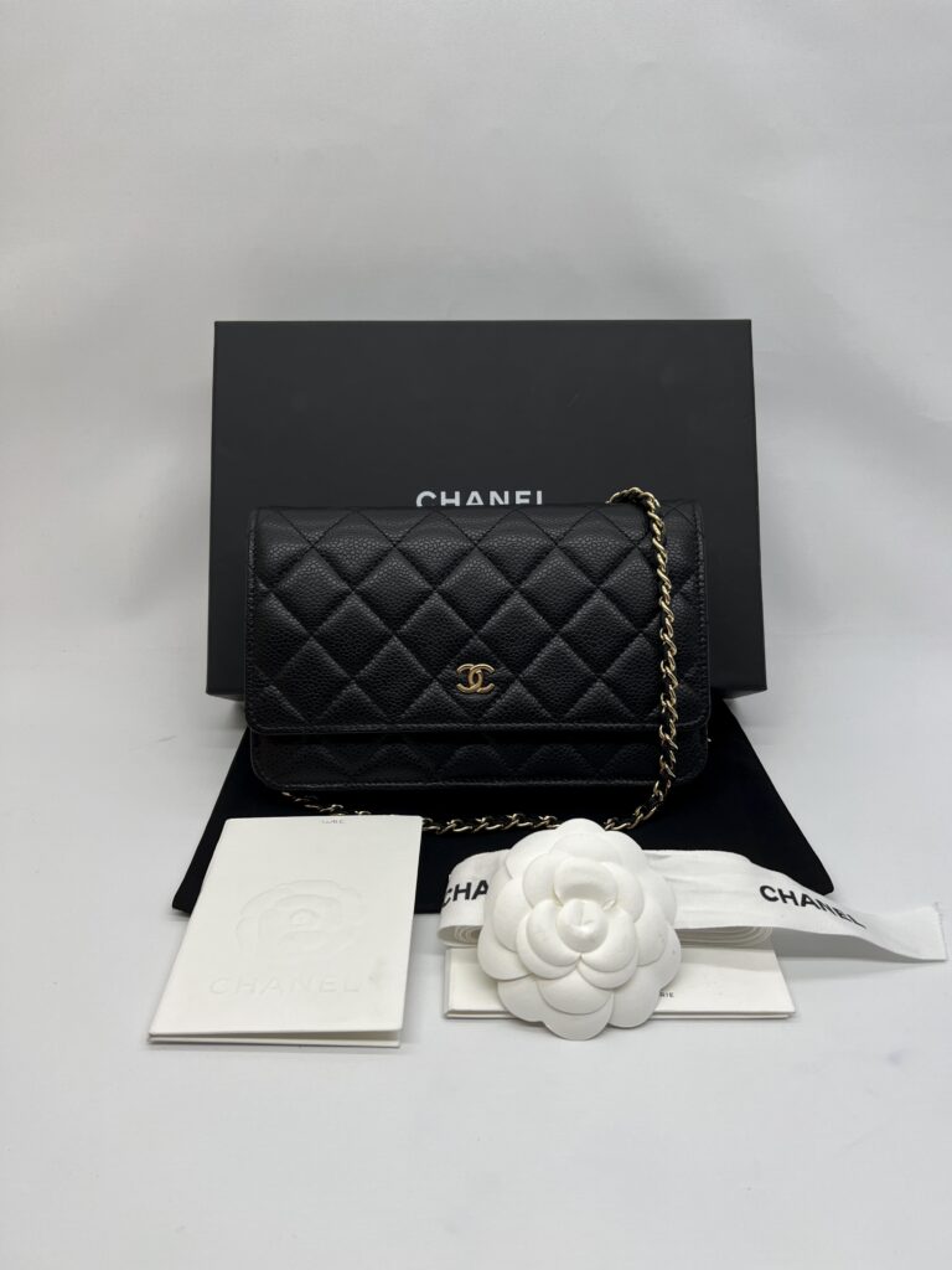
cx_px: 476
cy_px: 635
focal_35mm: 26
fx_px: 953
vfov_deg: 67.3
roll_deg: -0.2
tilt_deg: -23.1
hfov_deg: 53.1
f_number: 1.5
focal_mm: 5.7
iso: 50
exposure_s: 1/305
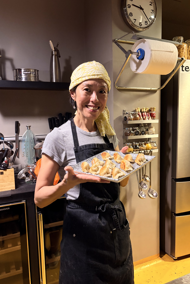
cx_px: 94
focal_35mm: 28
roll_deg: +2.1
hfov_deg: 46.4
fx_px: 222
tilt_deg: -6.8
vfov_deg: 65.5
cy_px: 144
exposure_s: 1/50
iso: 500
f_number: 1.6
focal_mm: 5.96
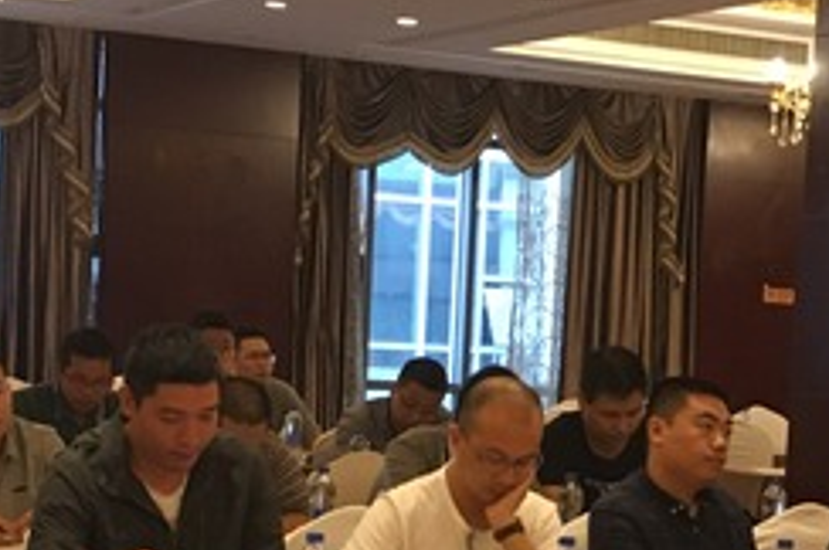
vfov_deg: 13.5
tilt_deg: -7.5
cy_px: 604
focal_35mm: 99
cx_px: 622
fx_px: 2277
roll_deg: -3.3
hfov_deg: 20.5
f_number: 2.2
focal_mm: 4.15
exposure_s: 1/33
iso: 250
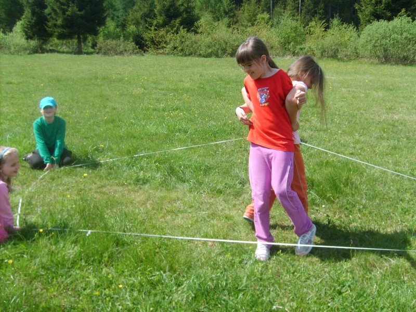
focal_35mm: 35
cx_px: 208
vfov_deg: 40.7
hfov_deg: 52.6
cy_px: 156
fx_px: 421
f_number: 2.8
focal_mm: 5.8
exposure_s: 1/750
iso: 50
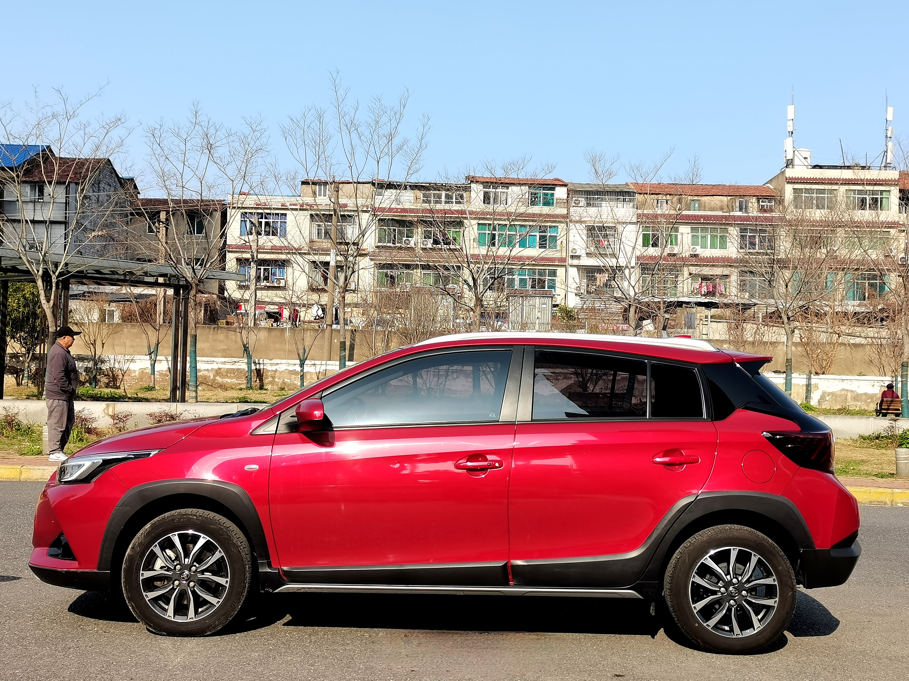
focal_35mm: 43
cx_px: 454
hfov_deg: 43.9
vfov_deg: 33.6
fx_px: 1129
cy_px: 340
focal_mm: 5.58
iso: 50
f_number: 1.8
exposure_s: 1/789
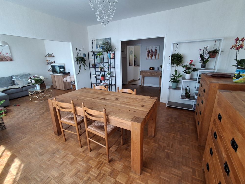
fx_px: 113
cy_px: 92
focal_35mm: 16
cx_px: 122
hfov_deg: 94.5
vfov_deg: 78.1
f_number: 2.2
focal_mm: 1.64
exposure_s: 1/50
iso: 100
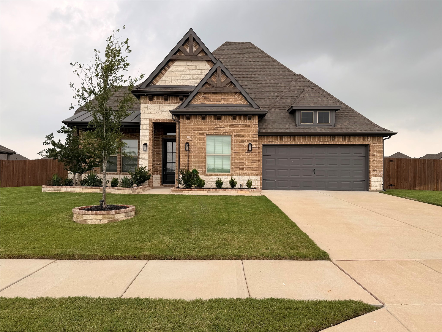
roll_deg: -0.5
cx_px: 221
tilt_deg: +2.1
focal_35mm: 24
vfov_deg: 56.8
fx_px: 306
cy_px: 166
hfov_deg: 71.6
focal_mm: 6.76
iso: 80
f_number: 1.78
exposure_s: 1/1949
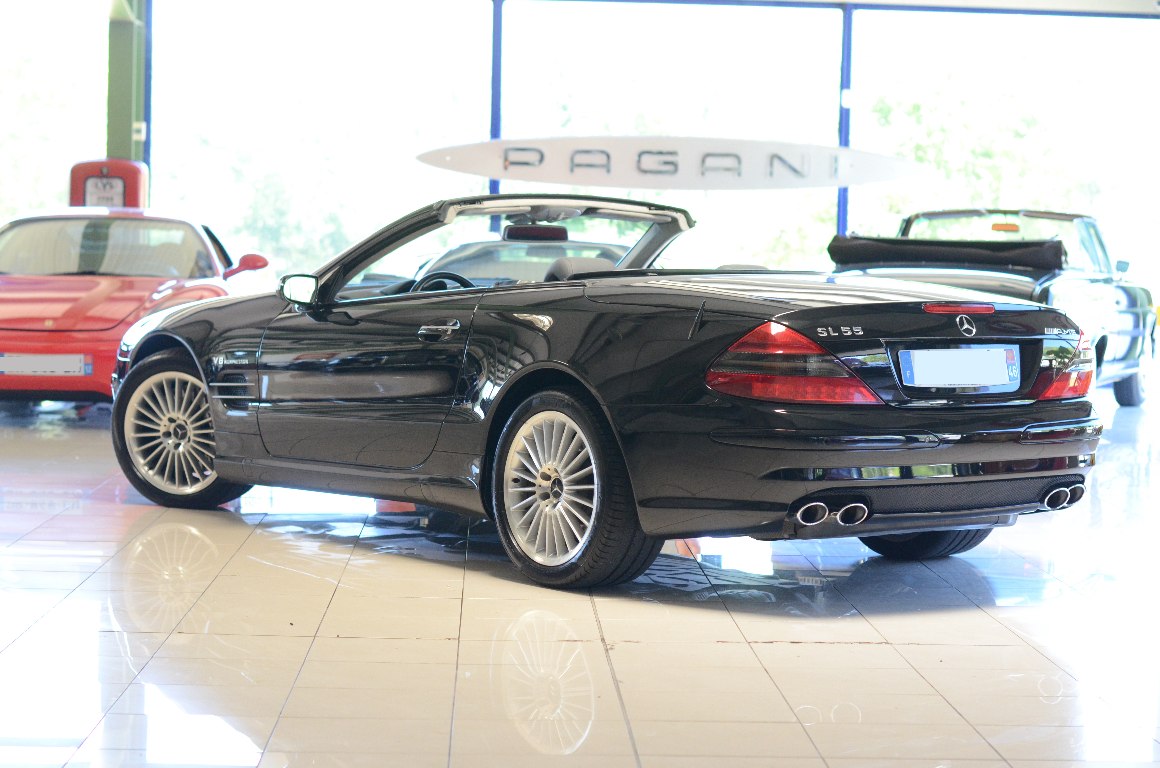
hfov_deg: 27.0
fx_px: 2412
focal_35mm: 75
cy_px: 384
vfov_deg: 18.1
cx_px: 580
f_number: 2.8
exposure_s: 1/400
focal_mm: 50
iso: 1600
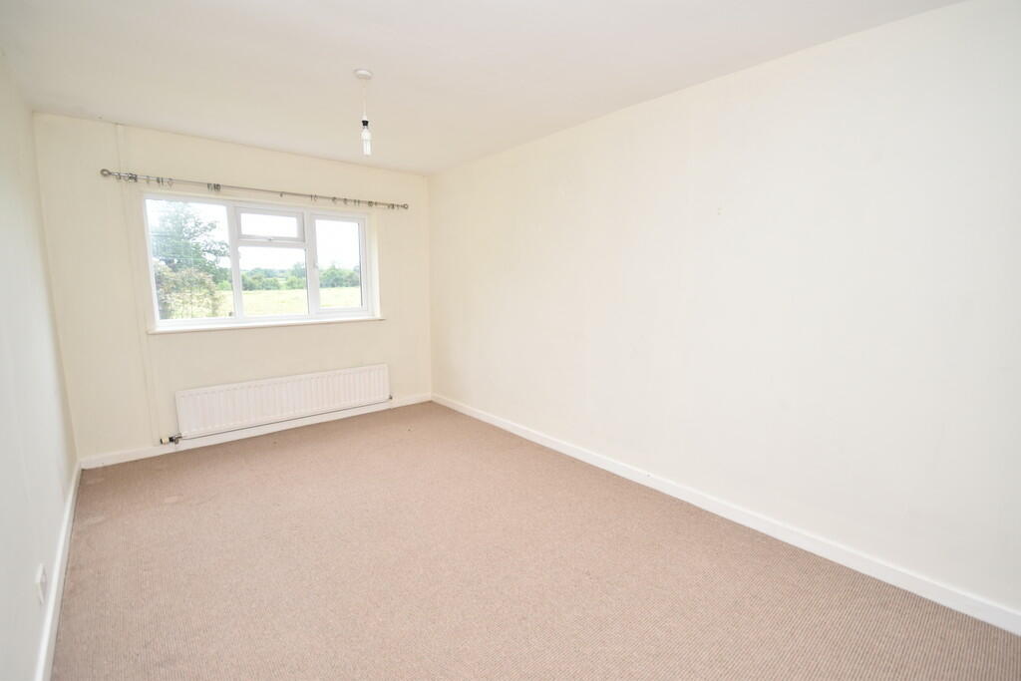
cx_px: 510
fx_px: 425
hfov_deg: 100.4
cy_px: 340
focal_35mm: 15
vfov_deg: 77.3
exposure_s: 1/200
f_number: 5
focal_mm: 10
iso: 640
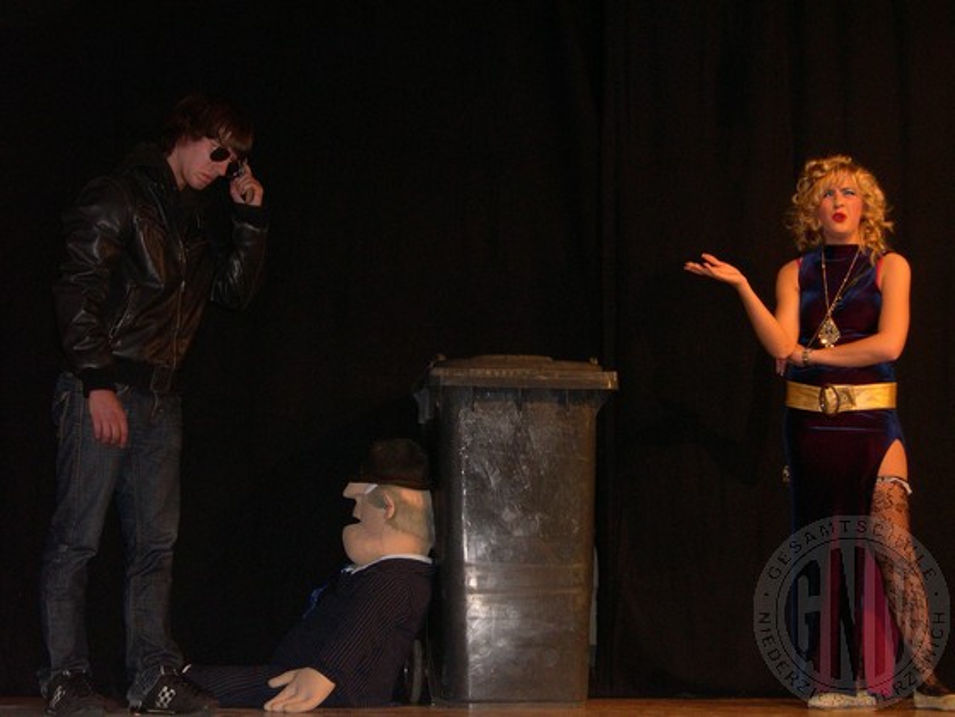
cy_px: 358
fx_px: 1710
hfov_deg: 31.2
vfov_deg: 23.7
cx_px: 478
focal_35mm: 62
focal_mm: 13.2
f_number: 3.5
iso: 400
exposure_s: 1/60
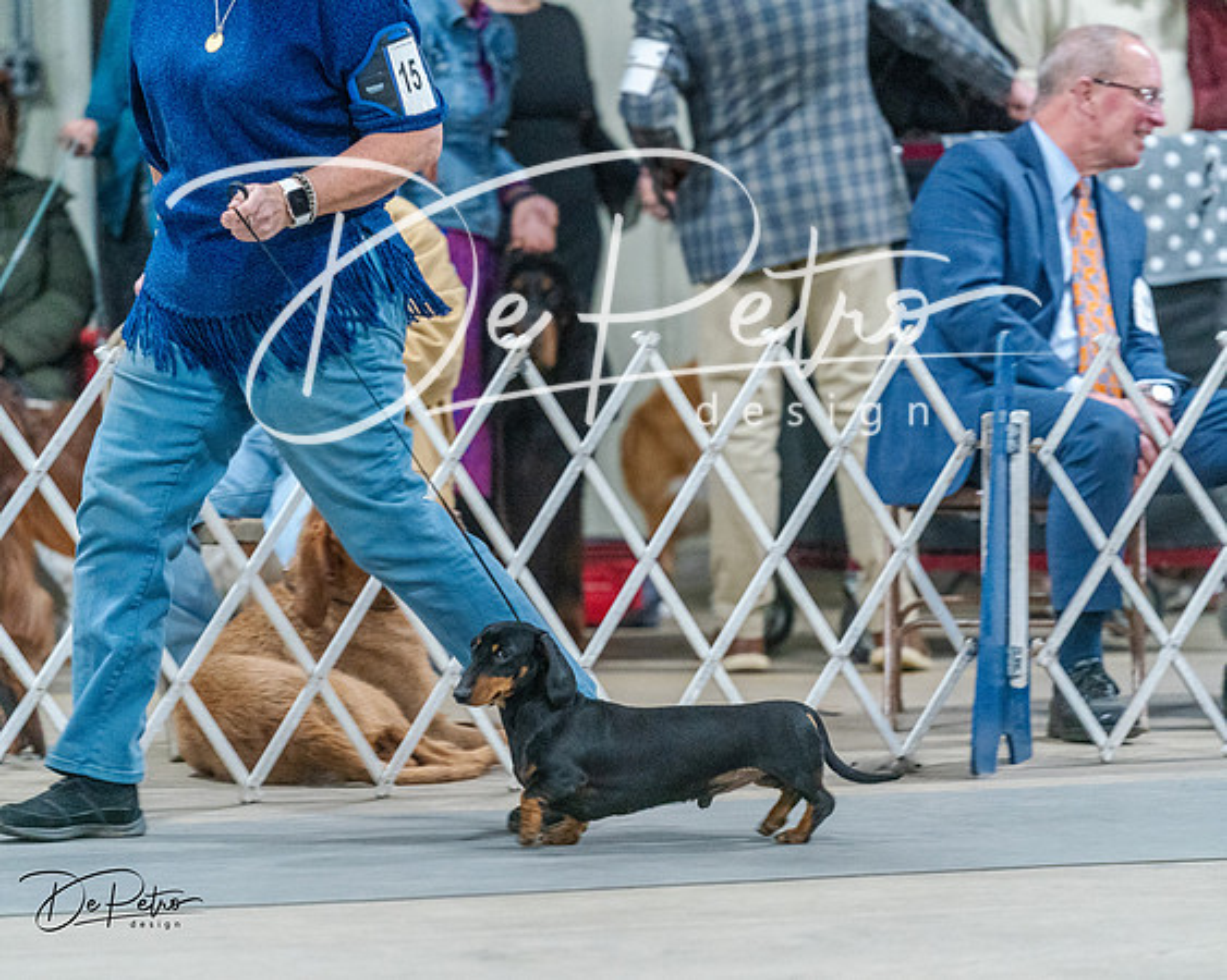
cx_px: 614
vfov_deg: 6.9
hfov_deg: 8.6
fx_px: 8177
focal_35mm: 225
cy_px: 490
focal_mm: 200
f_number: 3.5
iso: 6400
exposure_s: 1/200
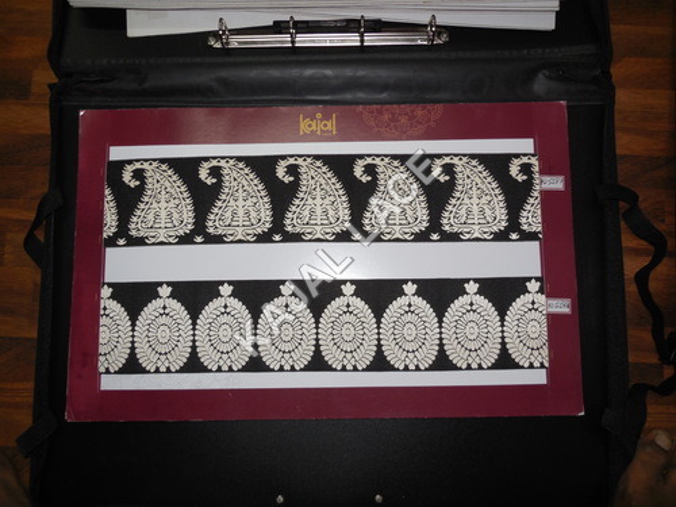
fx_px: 488
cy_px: 254
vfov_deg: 54.9
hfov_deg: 69.4
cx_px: 338
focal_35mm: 25
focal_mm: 4.5
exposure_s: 1/25
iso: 125
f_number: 3.1
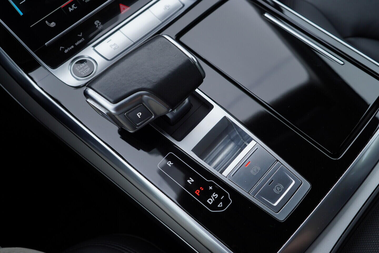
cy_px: 126
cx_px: 190
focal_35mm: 36
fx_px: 379
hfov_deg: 53.1
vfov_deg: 36.9
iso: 125
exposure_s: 1/60
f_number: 4
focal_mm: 24
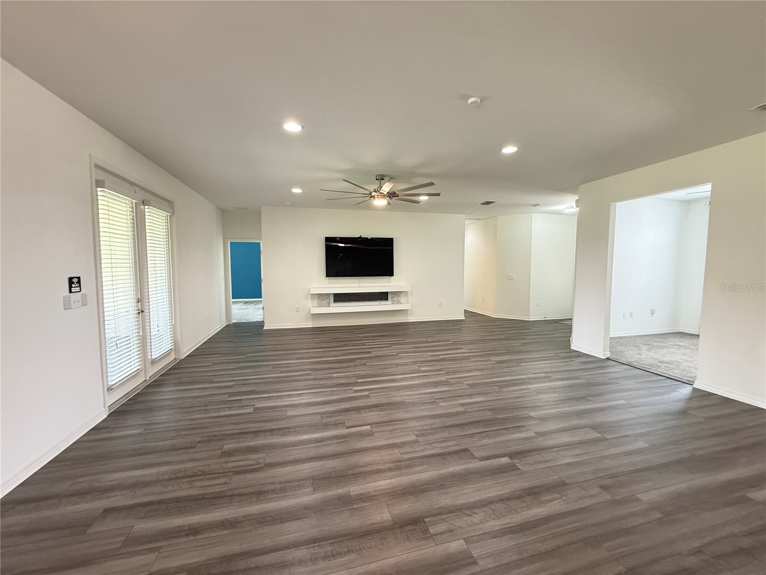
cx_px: 383
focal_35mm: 14
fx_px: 310
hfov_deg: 102.1
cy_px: 288
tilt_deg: -3.8
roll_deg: -0.2
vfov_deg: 85.7
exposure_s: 1/60
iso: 250
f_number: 2.2
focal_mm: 2.22
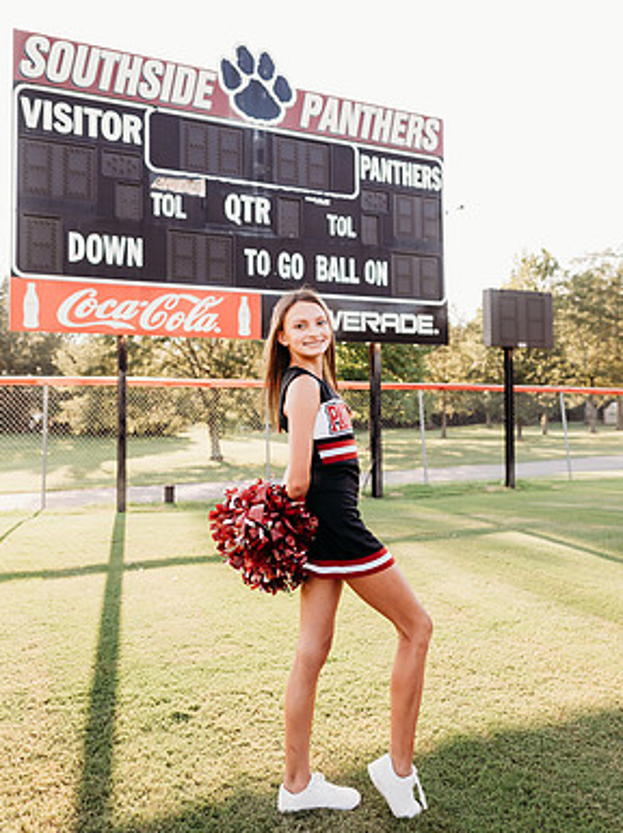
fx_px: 649
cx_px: 303
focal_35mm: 27
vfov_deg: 65.2
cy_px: 376
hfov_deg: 51.3
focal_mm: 24
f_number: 2.8
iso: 200
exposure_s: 1/500
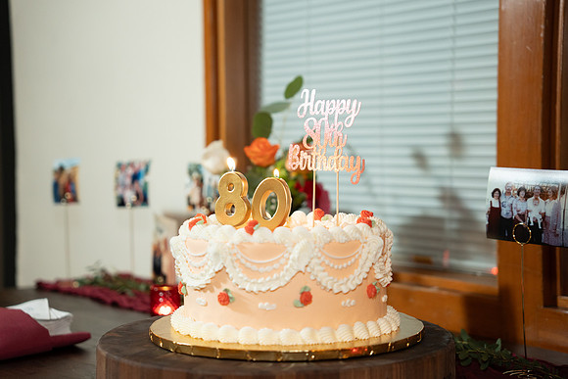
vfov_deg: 19.5
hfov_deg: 28.8
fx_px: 1105
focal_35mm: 70
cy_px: 190
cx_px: 284
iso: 1600
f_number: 2.8
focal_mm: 70
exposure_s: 1/125
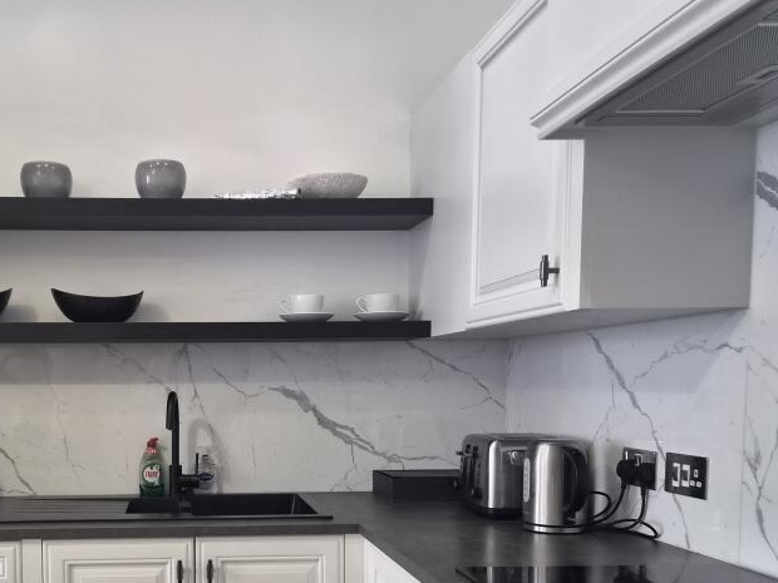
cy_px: 474
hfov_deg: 47.4
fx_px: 854
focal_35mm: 38
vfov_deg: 36.3
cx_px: 206
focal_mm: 5.4
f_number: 1.8
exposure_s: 1/100
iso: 400
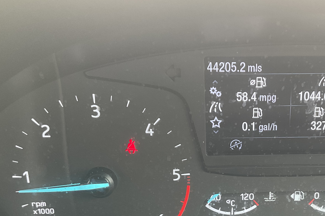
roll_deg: -0.5
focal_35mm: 52
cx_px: 239
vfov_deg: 25.3
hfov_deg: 37.4
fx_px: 469
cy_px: 186
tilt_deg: -27.4
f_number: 1.8
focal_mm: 3
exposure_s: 1/60
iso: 64
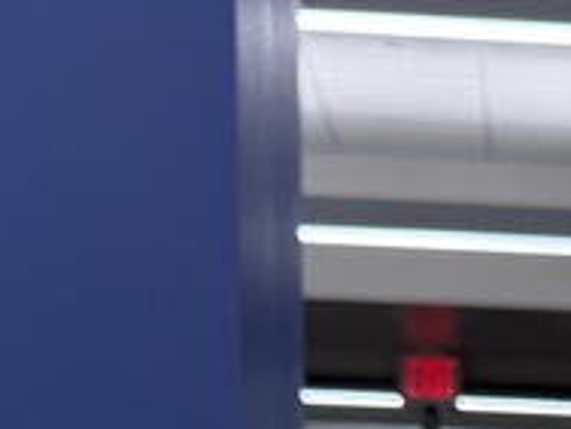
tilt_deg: -8.6
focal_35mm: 131
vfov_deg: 9.7
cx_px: 781
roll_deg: -1.9
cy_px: 1117
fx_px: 2161
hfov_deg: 14.3
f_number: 1.78
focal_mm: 6.76
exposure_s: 1/120
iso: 50
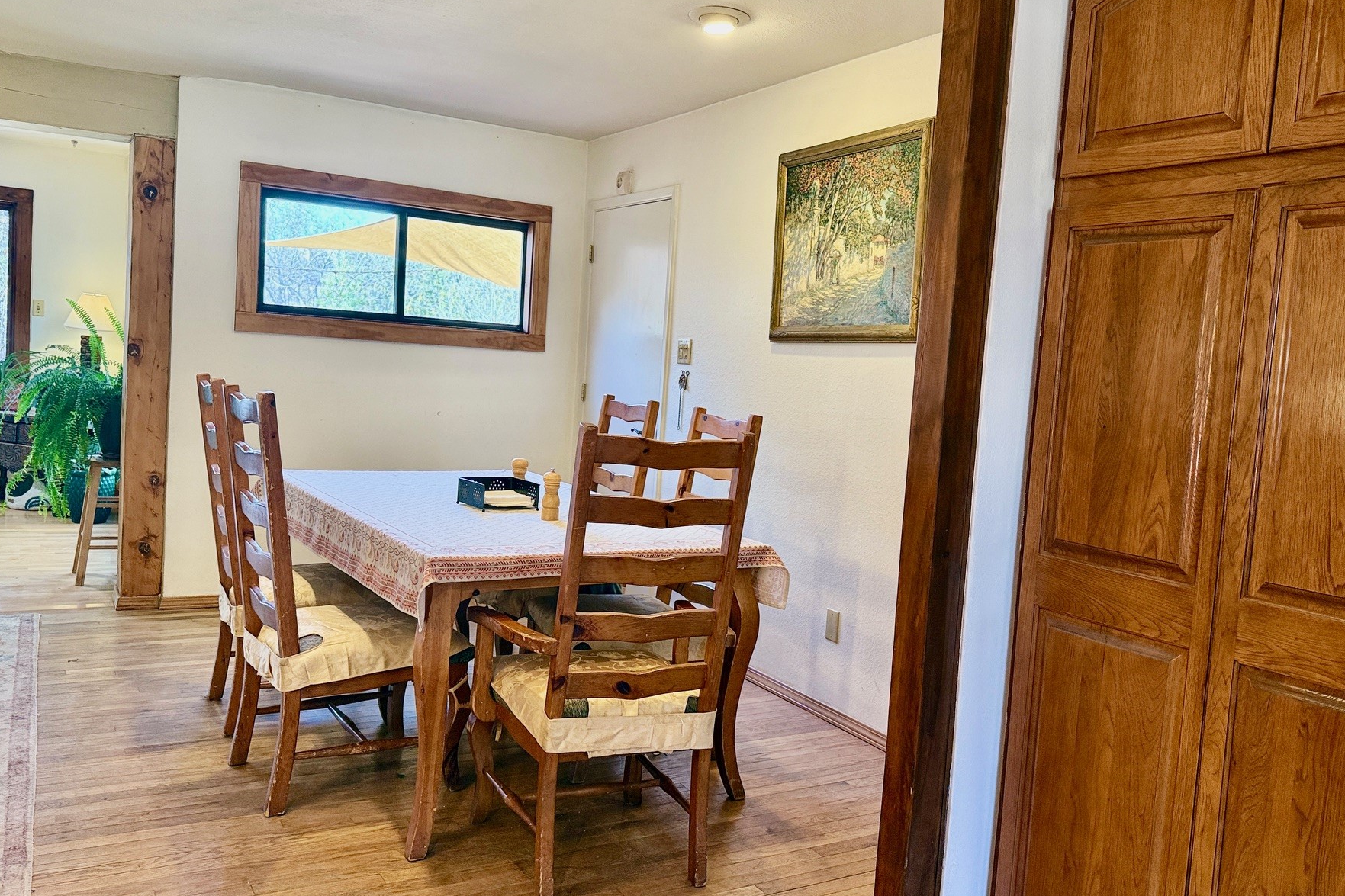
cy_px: 429
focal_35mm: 29
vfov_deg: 44.9
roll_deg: -4.1
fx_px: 1083
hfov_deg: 63.7
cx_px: 678
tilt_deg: -4.1
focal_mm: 6.76
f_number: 1.78
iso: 250
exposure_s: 1/120
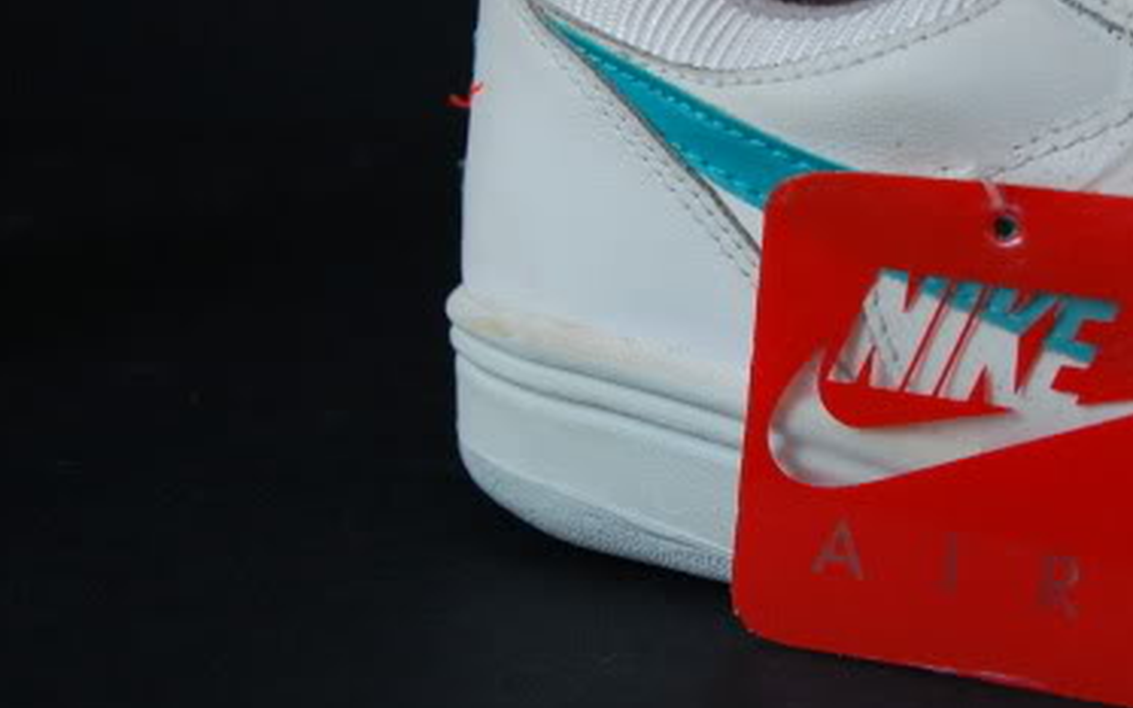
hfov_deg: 29.8
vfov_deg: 19.1
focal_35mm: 68
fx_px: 2099
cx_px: 810
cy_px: 278
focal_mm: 26
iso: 800
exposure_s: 1/30
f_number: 4.2
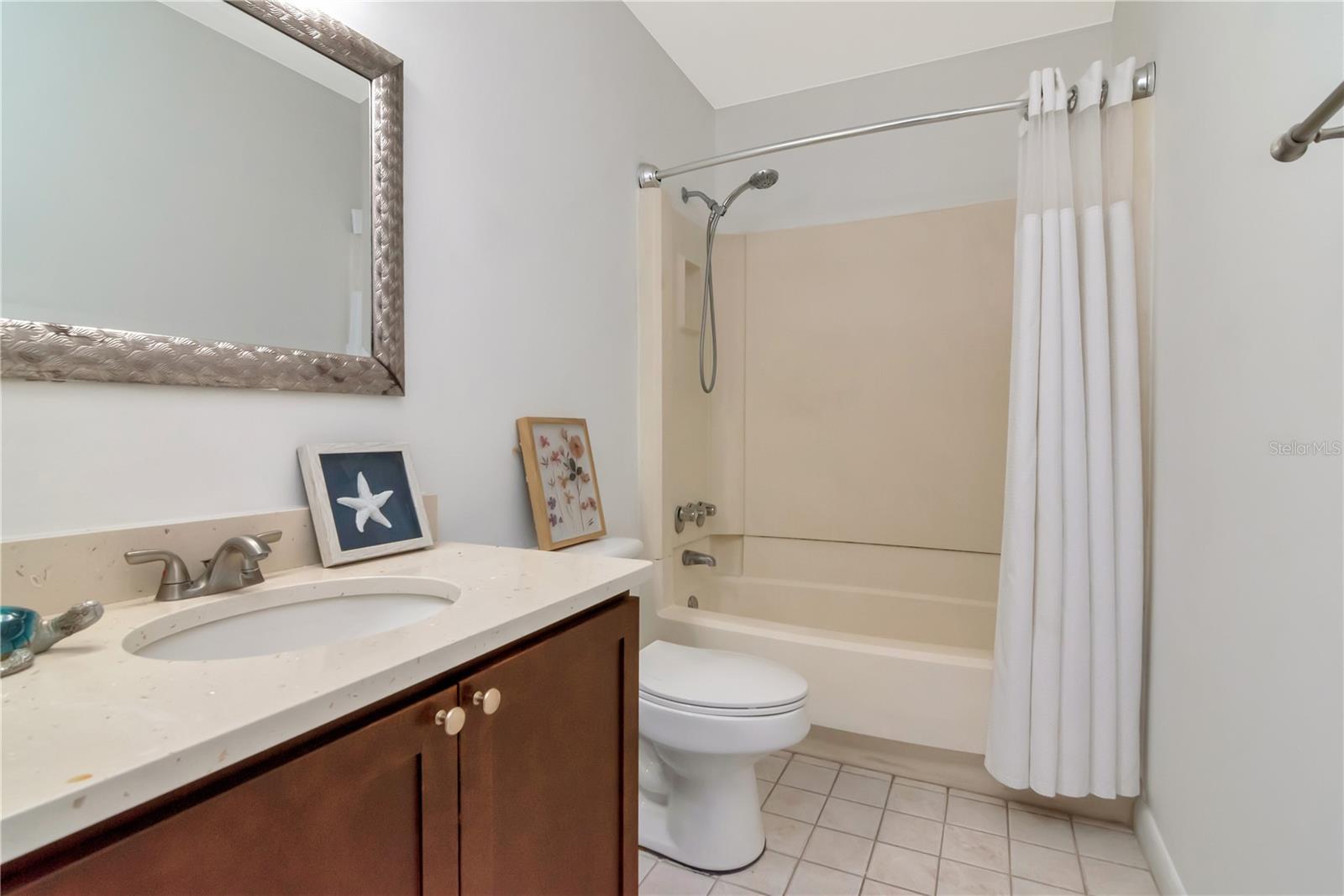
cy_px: 448
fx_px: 616
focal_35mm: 16
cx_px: 672
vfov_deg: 72.0
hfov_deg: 95.0
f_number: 10
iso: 1250
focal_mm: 11
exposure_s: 1/125
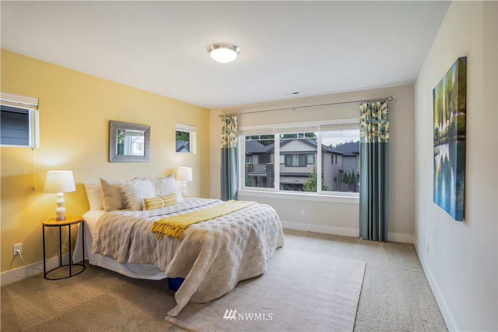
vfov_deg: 70.5
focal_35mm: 17
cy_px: 166
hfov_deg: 93.3
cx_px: 249
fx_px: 235
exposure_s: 1/4
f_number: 8
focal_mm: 17
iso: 250
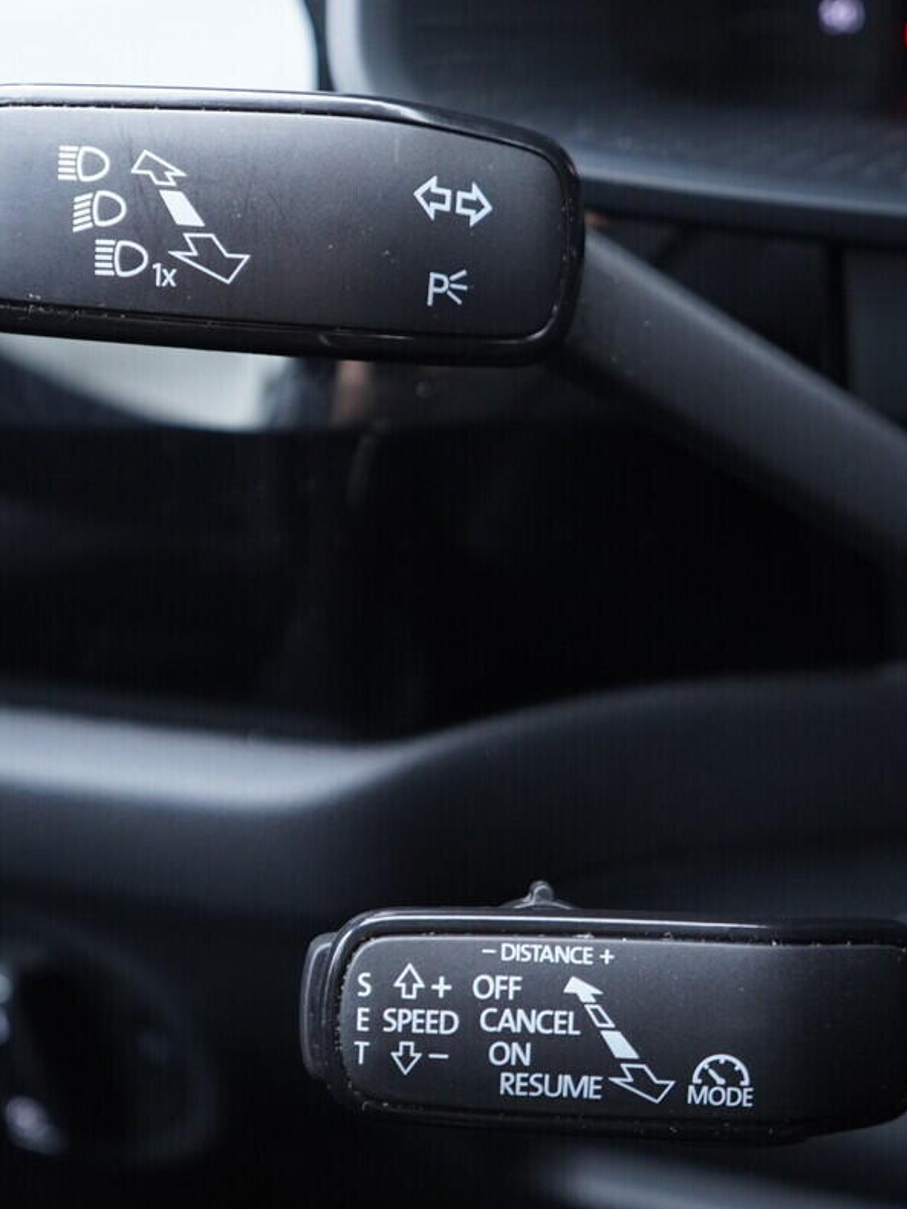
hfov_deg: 23.2
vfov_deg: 30.7
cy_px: 566
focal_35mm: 63
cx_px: 340
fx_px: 2202
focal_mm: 24
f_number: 2.8
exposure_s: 1/40
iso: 800
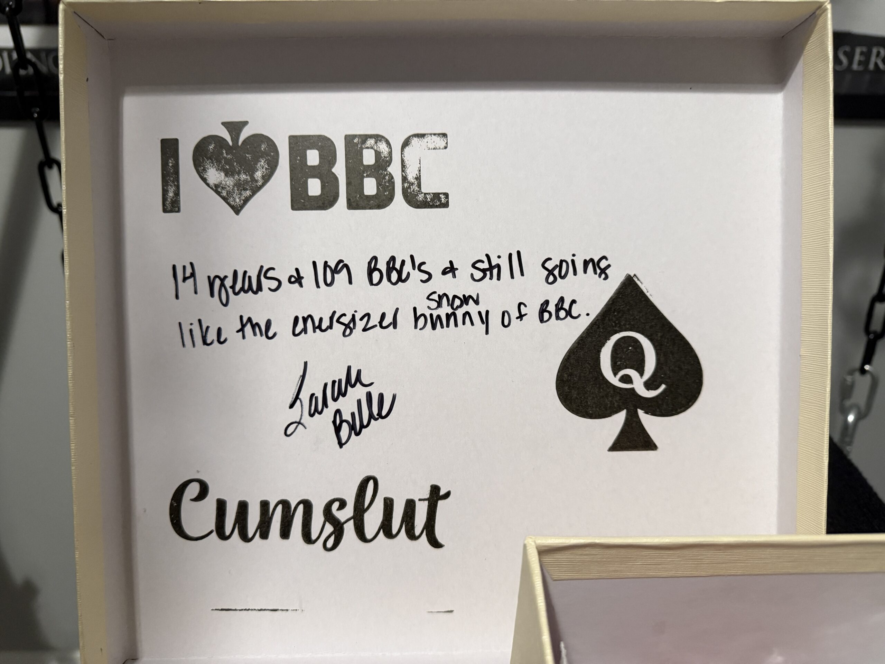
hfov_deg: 71.6
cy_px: 332
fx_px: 614
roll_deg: +0.0
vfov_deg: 56.8
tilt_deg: -17.0
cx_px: 442
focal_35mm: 24
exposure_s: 1/60
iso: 400
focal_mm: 6.76
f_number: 1.78
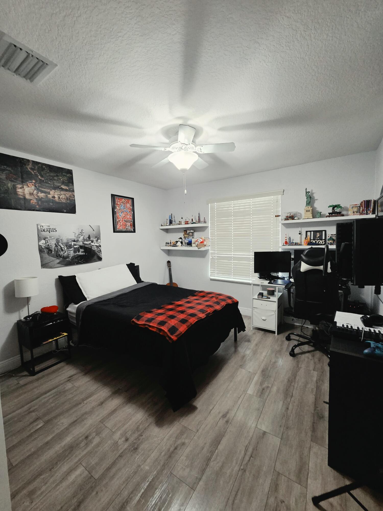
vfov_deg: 106.2
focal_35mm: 13
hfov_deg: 89.9
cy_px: 256
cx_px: 192
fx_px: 192
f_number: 2.2
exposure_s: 1/60.2
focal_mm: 2.2
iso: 320
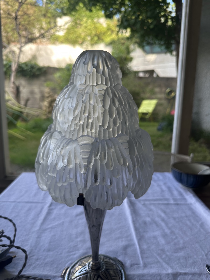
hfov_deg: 56.8
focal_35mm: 24
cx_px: 105
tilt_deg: -10.1
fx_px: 194
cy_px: 140
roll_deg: -1.6
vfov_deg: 71.6
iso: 80
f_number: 1.78
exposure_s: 1/176
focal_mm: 6.86
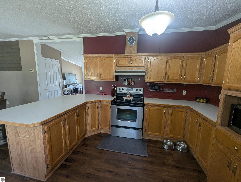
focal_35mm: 13
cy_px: 91
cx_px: 120
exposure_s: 1/60
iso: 68
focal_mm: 1.95
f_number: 2.2
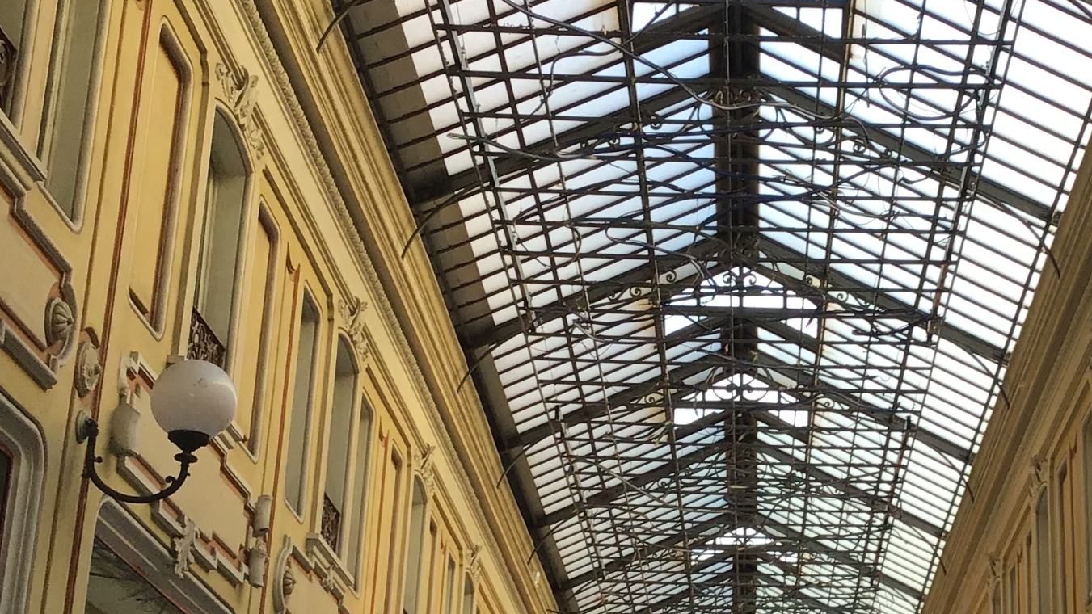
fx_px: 2027
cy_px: 402
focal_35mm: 70
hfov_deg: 29.6
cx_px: 829
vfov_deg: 17.2
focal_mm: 3.3
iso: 32
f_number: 2.4
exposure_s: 1/50
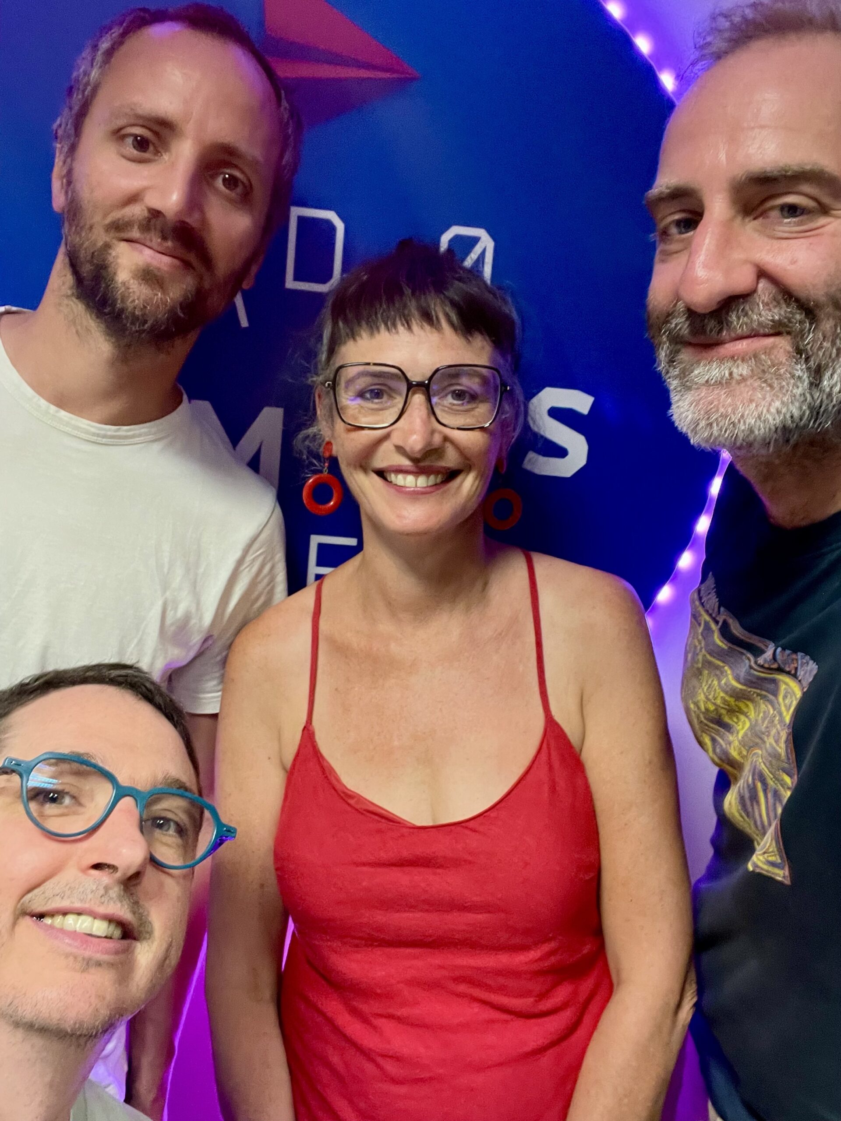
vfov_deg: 60.0
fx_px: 972
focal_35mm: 30
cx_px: 420
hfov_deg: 46.8
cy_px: 560
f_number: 2.2
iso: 320
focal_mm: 2.71
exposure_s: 1/33
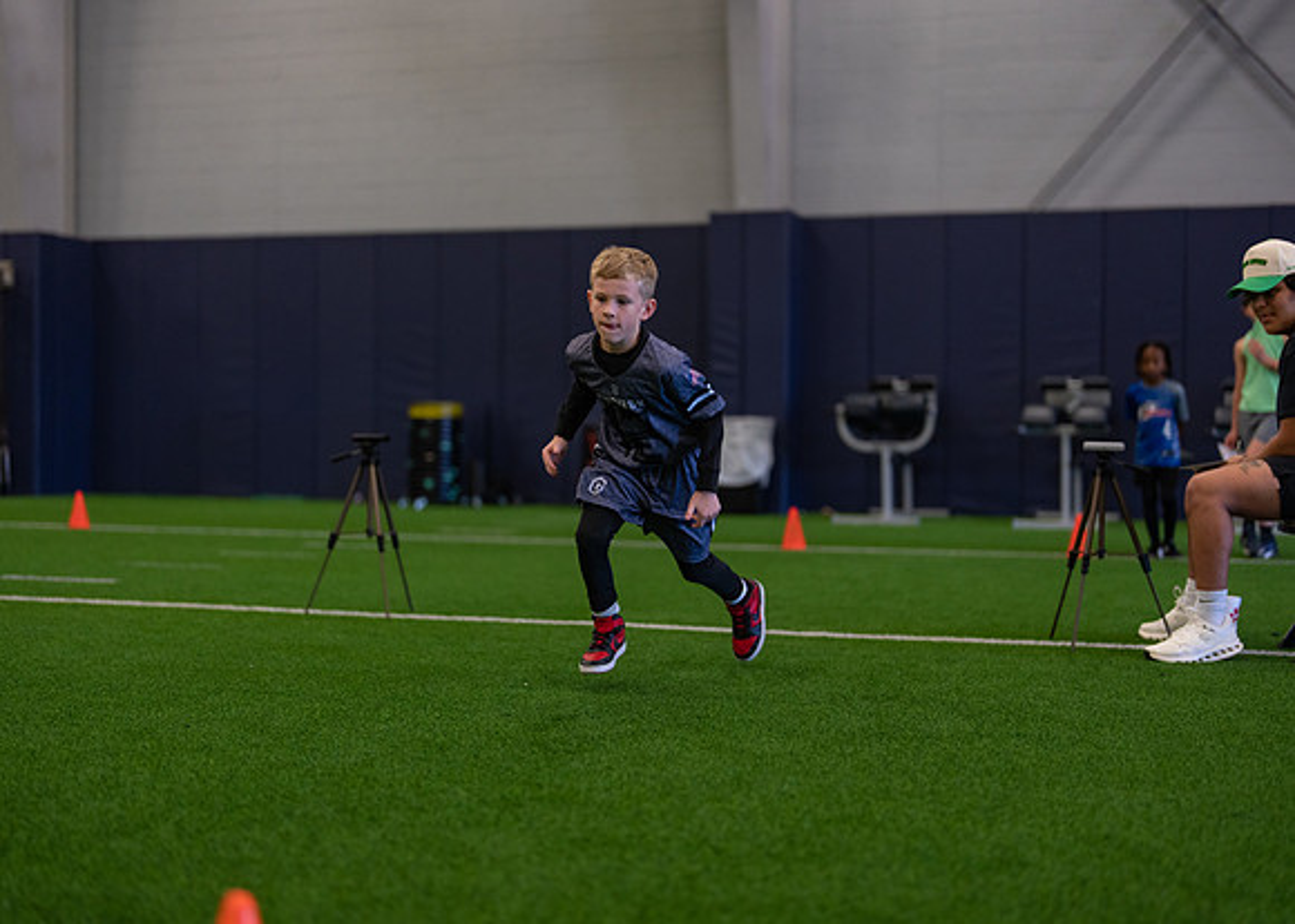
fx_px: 1934
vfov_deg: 26.9
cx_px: 648
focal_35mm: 53
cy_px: 462
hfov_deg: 37.0
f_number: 1.2
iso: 1000
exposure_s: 1/1000
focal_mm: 50
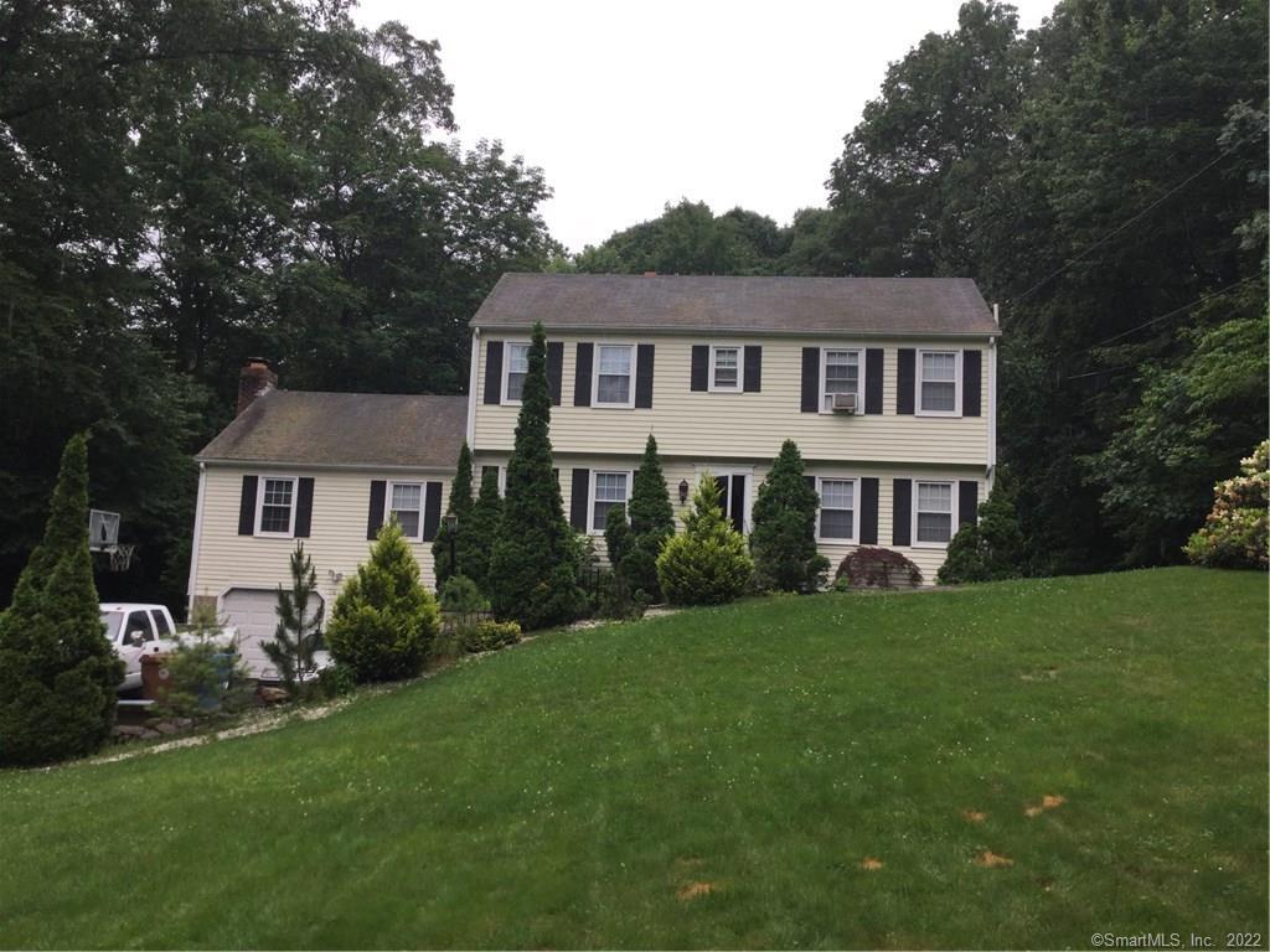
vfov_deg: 45.4
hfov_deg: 58.4
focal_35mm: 31
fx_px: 1137
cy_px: 476
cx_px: 635
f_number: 2.4
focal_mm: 3.3
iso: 25
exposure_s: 1/275
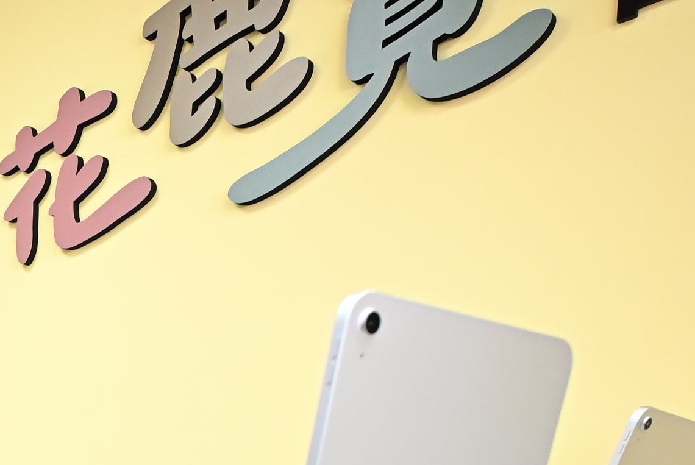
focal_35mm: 47
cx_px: -149
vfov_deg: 25.1
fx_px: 908
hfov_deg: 33.6
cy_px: 596
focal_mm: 12
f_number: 4.5
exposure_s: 1/160
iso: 1250
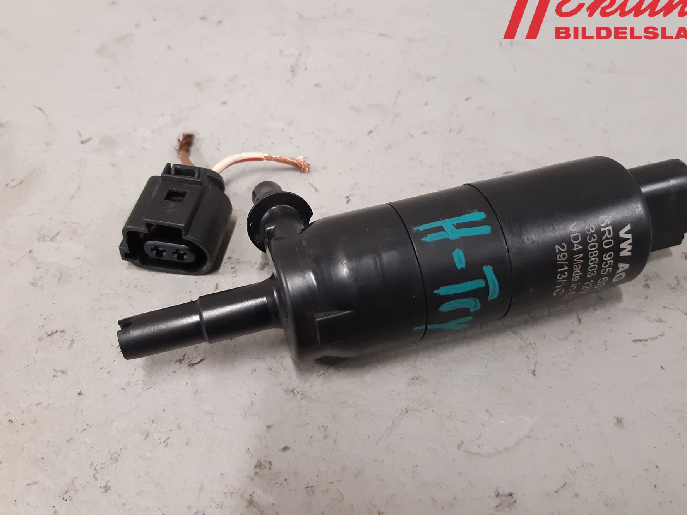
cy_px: 271
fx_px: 595
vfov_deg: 46.8
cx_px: 344
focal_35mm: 30
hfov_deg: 60.0
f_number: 1.7
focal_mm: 3.93
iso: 250
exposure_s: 1/50
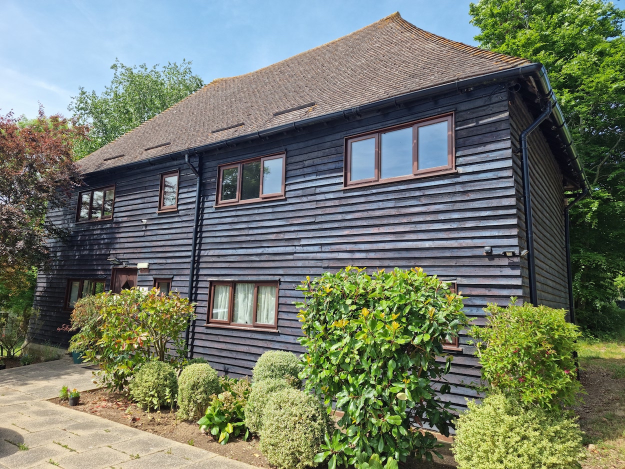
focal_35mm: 24
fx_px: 433
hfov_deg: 71.6
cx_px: 312
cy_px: 234
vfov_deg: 56.8
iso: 50
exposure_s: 1/494
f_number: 1.8
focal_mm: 6.7
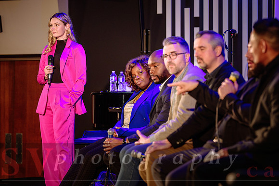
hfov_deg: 13.7
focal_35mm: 150
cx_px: 140
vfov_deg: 9.2
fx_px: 1163
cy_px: 93
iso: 1600
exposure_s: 1/160
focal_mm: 150
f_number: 4
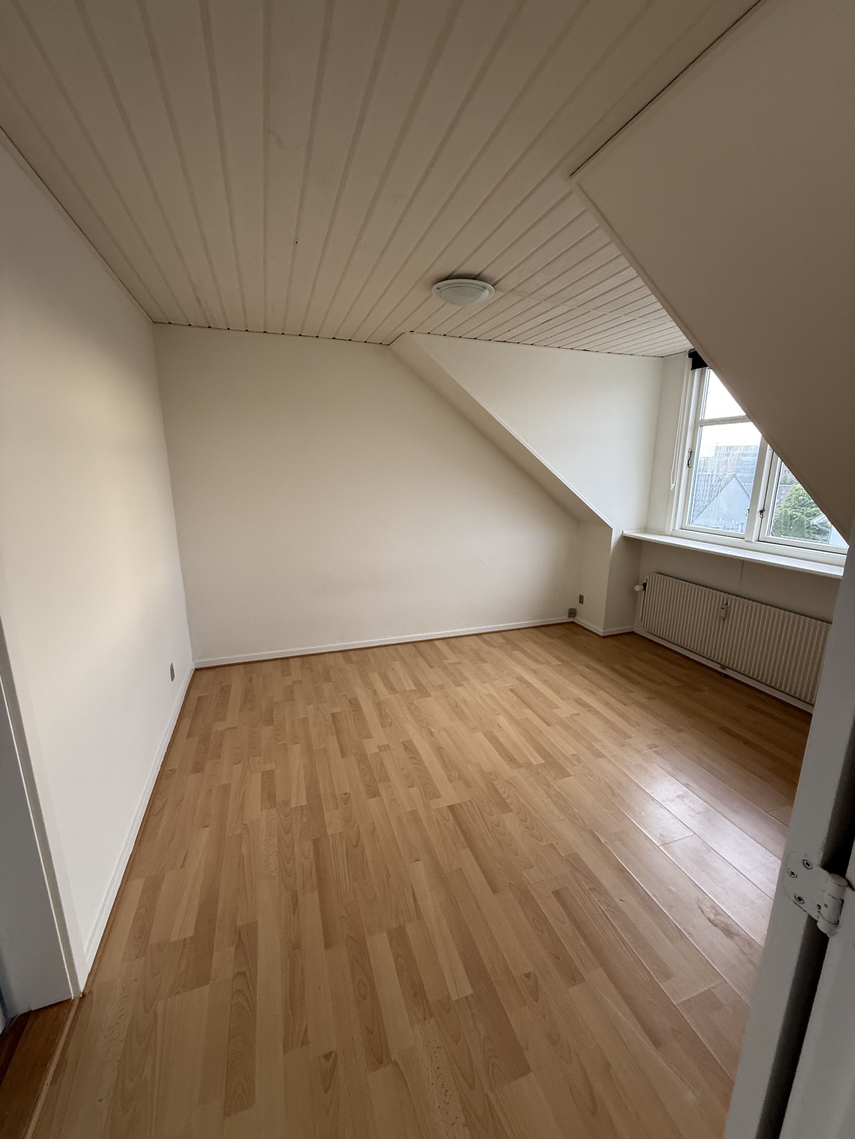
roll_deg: -0.9
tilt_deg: -12.3
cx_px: 428
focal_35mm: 14
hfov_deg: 85.7
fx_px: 461
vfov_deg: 102.1
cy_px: 570
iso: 160
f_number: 2.2
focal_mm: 2.22
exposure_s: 1/99
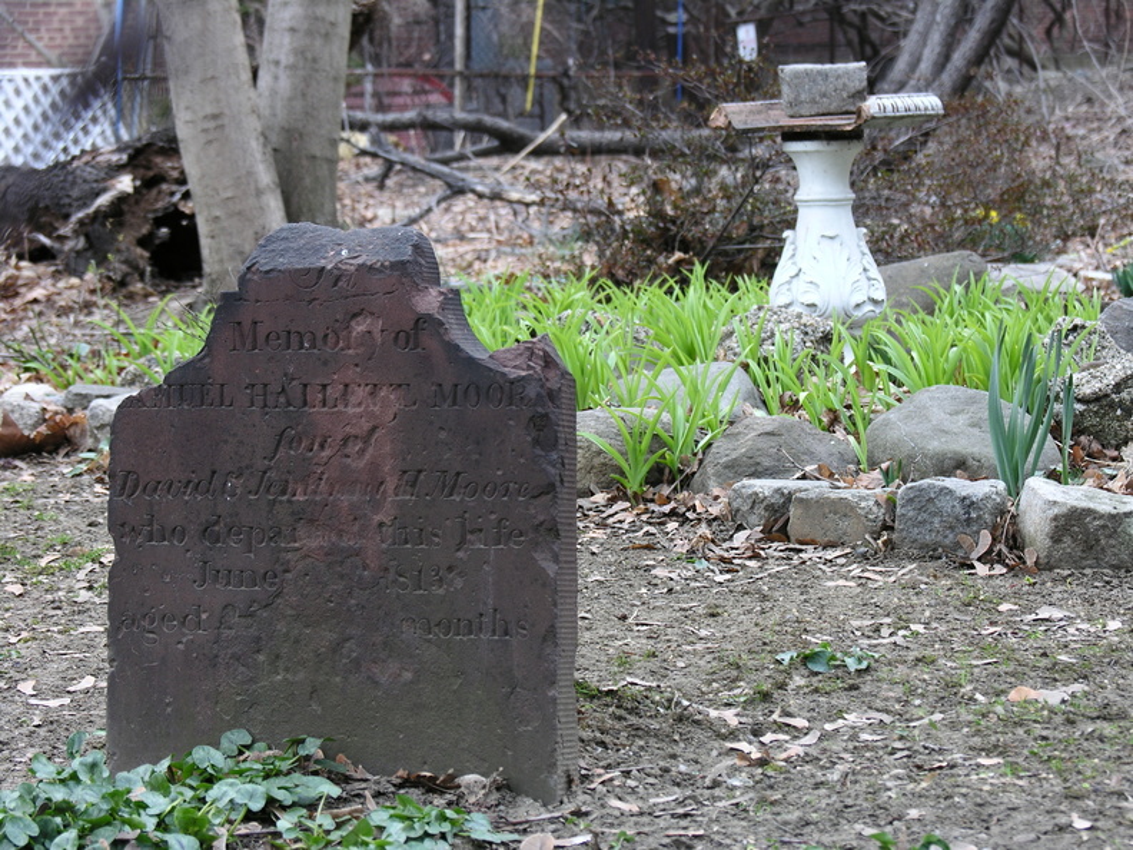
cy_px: 425
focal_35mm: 104
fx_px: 3404
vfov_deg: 14.2
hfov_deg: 18.9
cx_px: 566
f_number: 3.7
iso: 50
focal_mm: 26.5
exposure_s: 1/6.5
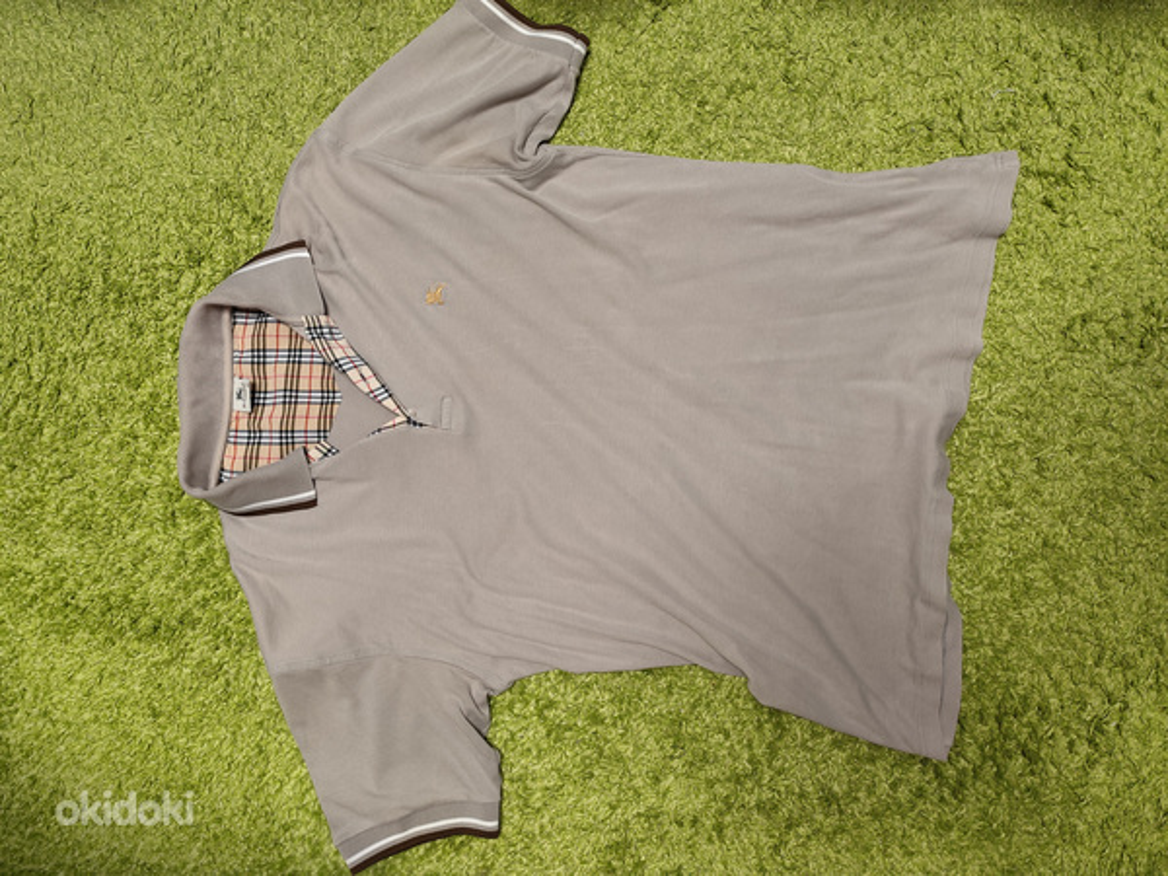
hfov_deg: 73.9
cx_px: 584
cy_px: 438
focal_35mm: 23
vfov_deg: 58.9
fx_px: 776
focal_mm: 6.14
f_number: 1.65
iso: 640
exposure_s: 1/50
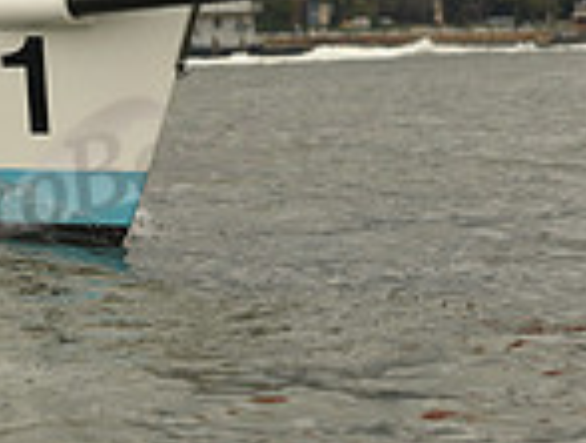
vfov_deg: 4.0
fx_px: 6296
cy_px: 30
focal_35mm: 371
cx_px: -387
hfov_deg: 5.3
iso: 320
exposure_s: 1/1250
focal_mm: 98
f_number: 5.6
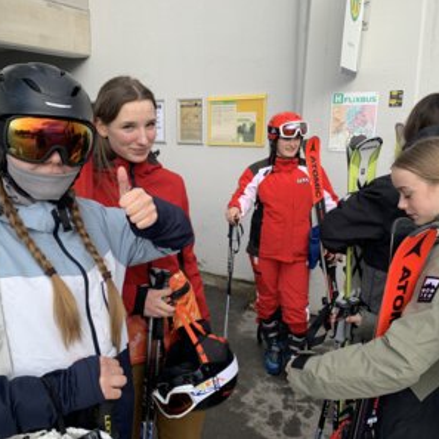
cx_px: 194
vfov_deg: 52.5
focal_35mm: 31
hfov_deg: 52.4
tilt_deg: -12.5
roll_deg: +0.5
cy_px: 219
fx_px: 445
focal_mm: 4.25
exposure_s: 1/301
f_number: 1.8
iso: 25
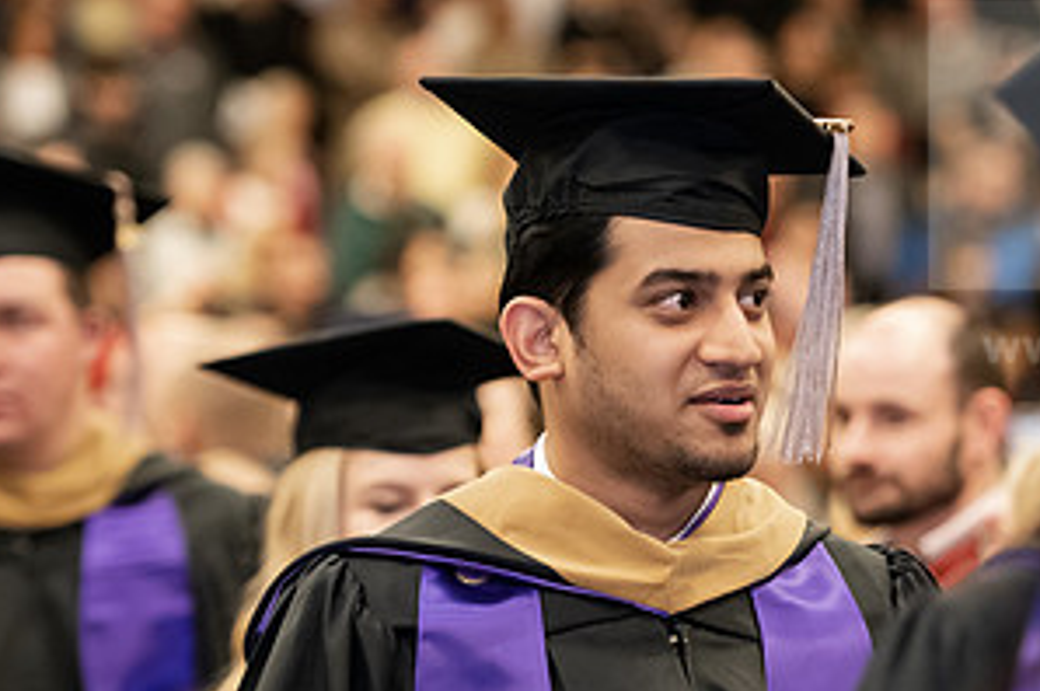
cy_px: 421
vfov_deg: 5.9
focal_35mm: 234
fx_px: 6753
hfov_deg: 8.8
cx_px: 824
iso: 2500
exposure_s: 1/200
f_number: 3.2
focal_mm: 120
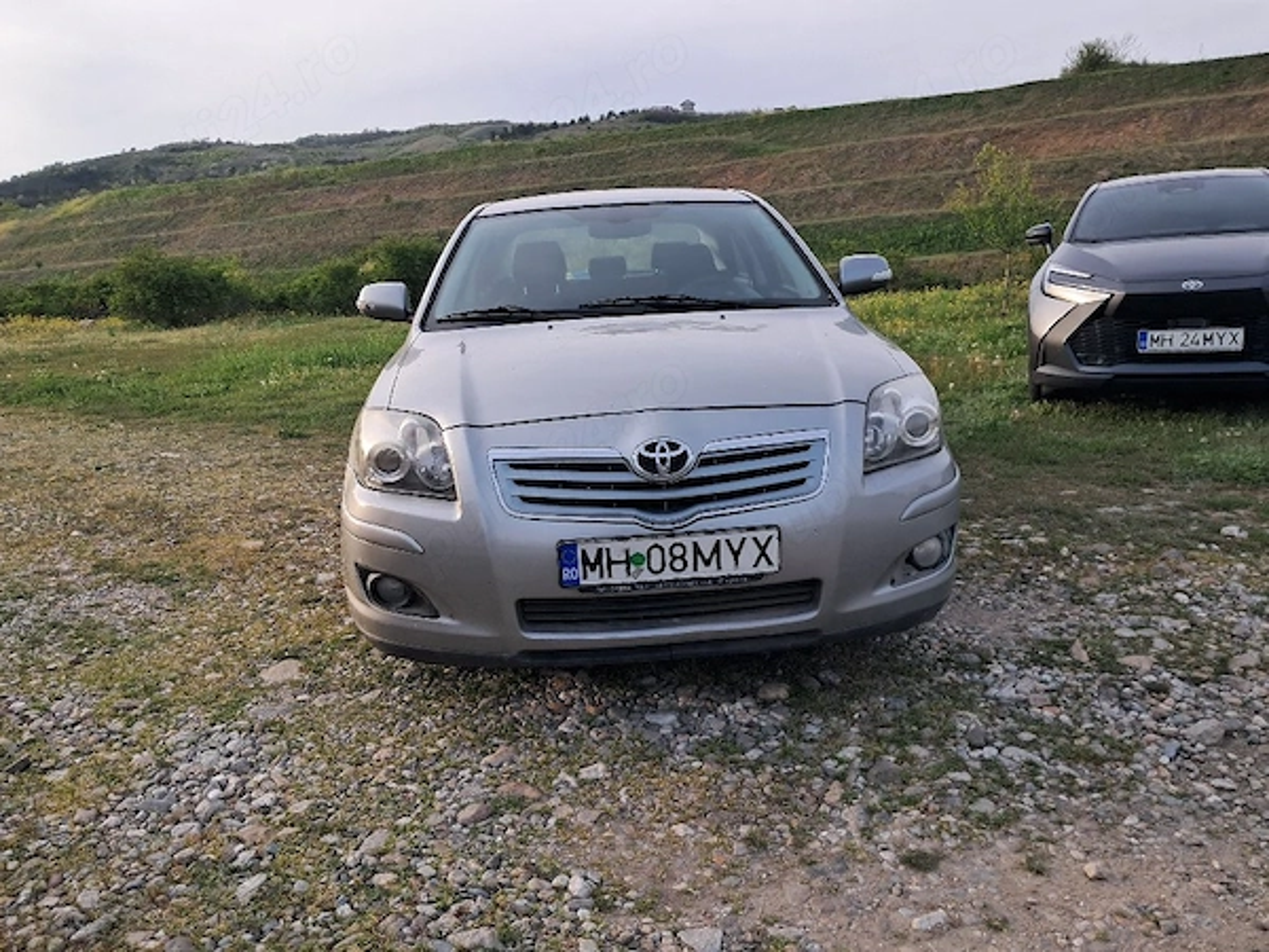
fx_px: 990
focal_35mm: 27
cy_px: 476
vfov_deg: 51.4
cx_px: 634
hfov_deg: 65.3
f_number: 1.8
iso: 50
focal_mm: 4
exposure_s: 1/169
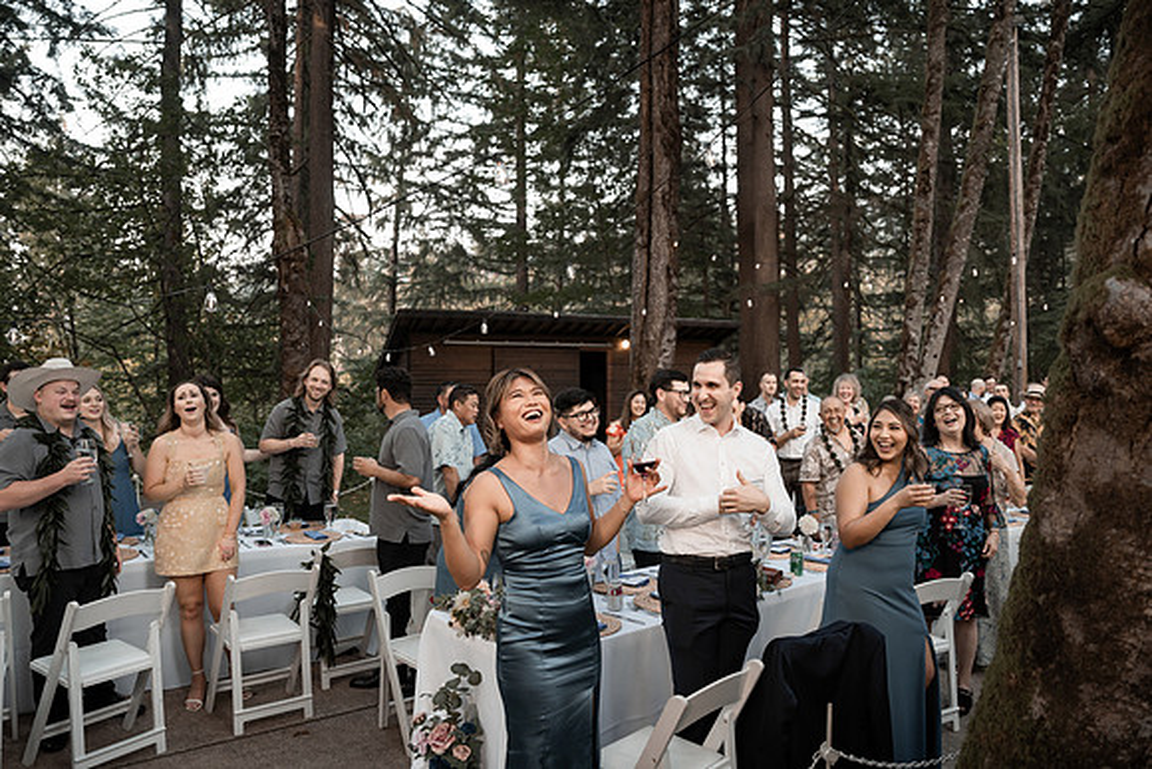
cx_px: 576
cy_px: 384
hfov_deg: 73.7
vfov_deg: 53.2
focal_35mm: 24
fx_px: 768
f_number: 2.8
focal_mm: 24
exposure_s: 1/400
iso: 800
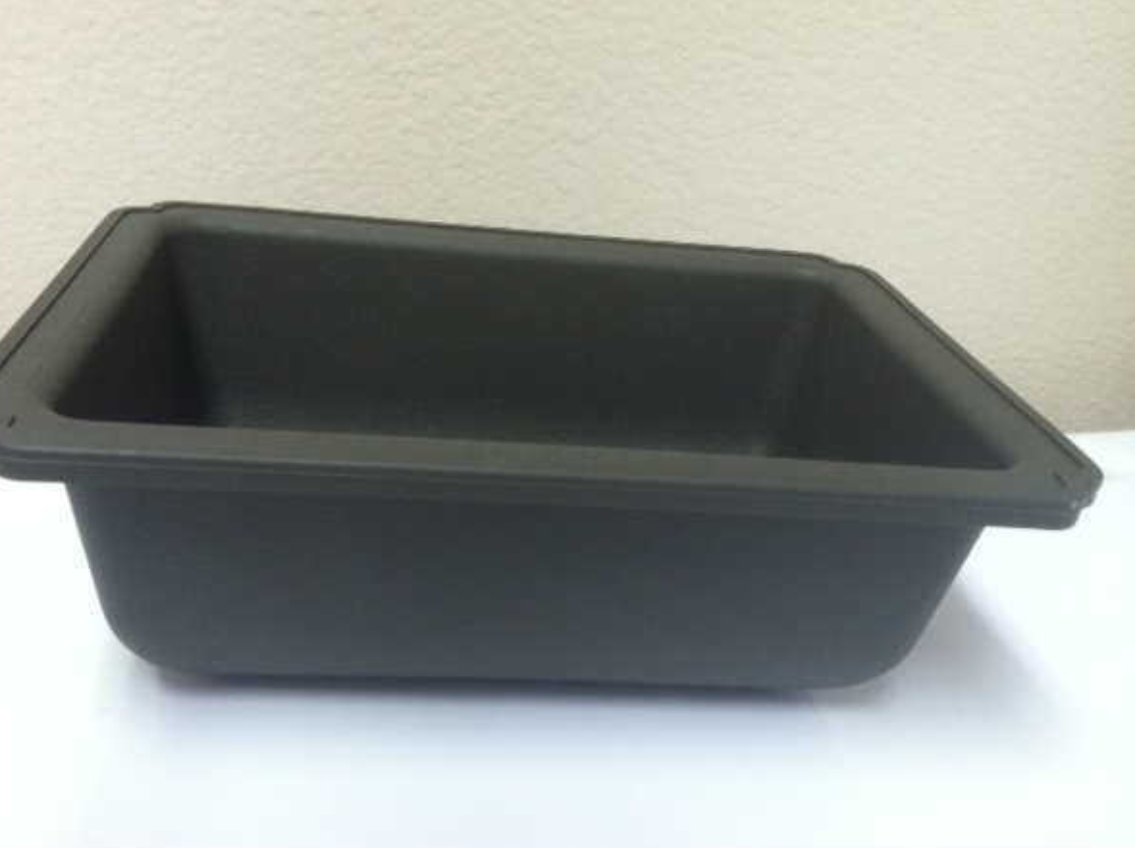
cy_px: 397
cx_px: 536
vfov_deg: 37.6
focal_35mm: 38
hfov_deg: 49.0
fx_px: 1244
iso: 160
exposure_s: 1/15
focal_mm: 3.85
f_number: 2.8
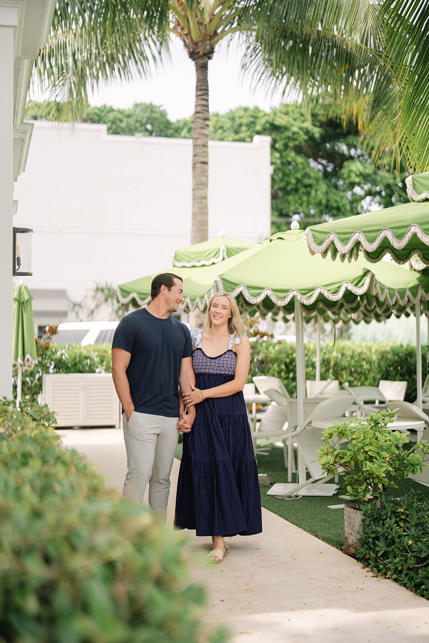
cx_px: 214
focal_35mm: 50
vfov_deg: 39.6
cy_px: 322
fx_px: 893
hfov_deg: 27.0
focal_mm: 50
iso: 250
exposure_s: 1/5000
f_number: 1.2
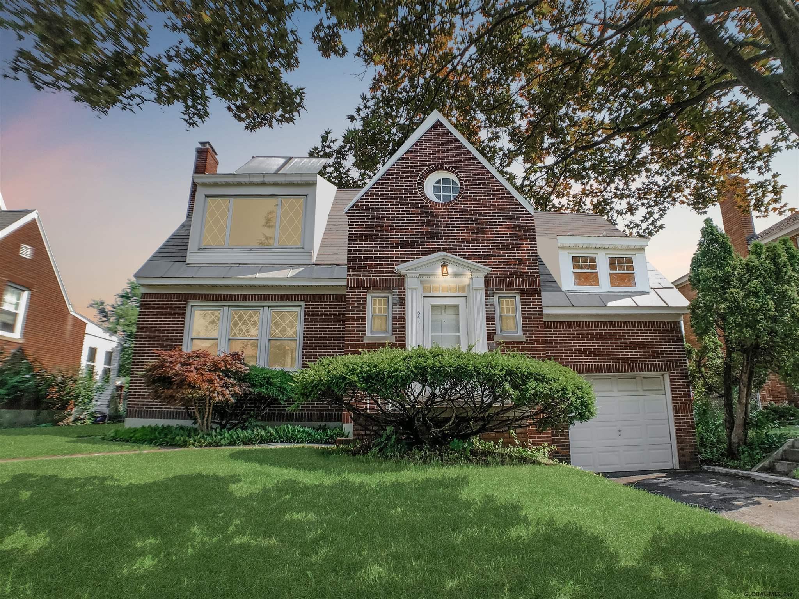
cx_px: 400
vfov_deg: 49.7
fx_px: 646
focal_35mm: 28
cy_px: 300
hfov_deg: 63.4
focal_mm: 3.99
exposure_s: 1/570
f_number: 1.8
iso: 20
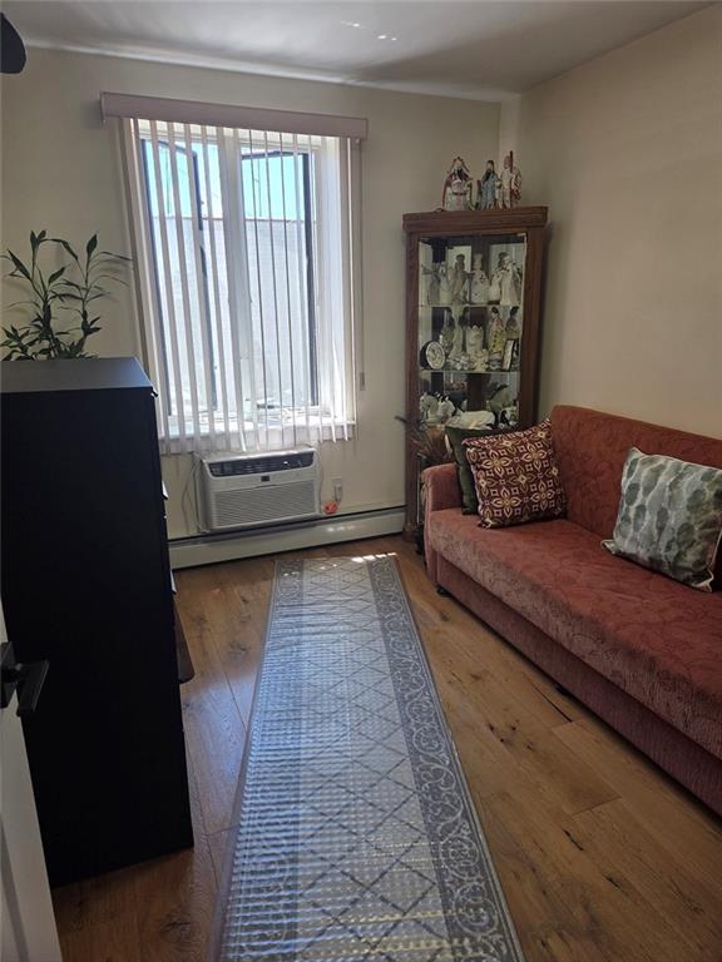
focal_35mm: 23
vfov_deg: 73.9
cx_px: 361
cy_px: 481
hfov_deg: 58.9
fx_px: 640
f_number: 1.8
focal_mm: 5.4
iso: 50
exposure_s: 1/120
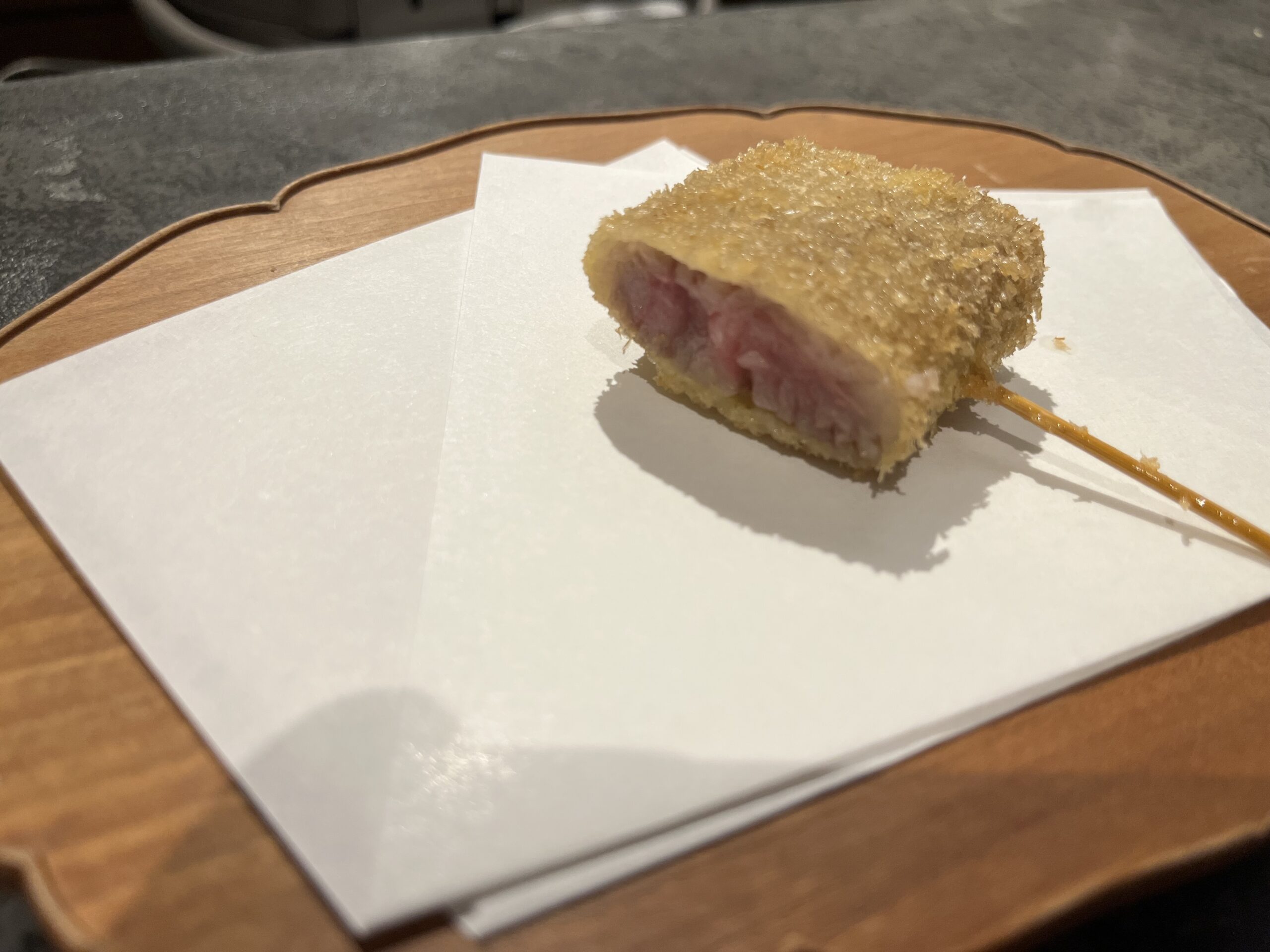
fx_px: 954
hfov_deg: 67.3
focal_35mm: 26
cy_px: 476
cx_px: 635
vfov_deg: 53.1
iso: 100
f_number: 1.6
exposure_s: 1/100
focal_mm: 5.1
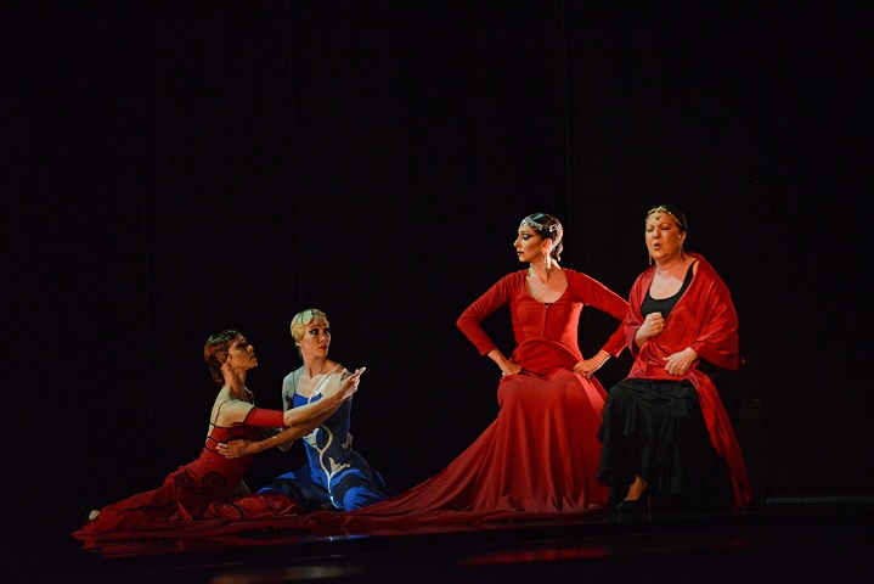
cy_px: 292
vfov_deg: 6.9
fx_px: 4857
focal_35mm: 200
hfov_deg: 10.3
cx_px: 437
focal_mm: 200
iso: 6400
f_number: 4.5
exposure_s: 1/200
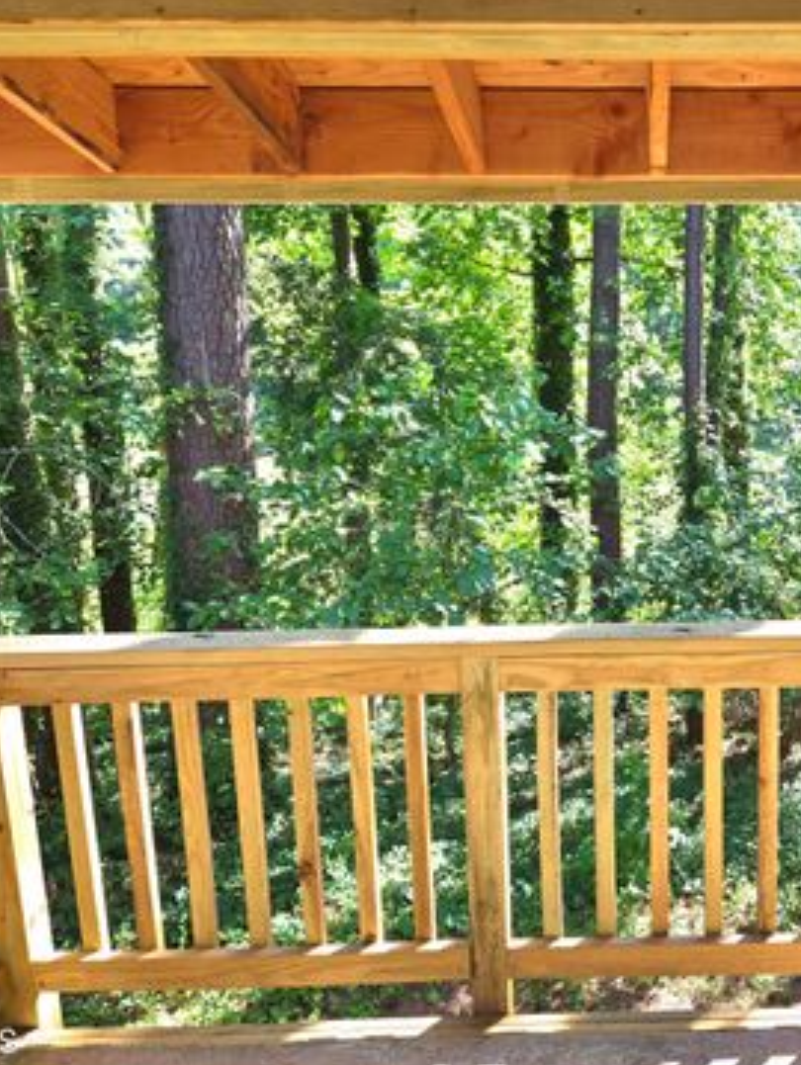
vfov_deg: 56.8
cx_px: 670
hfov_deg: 41.8
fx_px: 986
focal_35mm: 32
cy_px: 535
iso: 32
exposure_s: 1/182
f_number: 1.8
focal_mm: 5.4
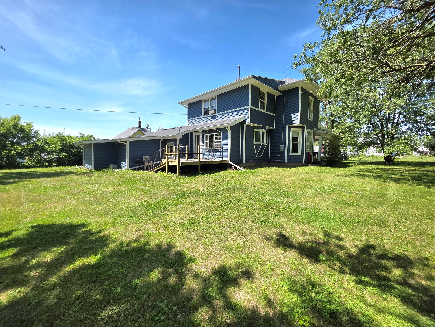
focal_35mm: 13
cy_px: 164
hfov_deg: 106.2
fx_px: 163
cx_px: 218
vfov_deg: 89.9
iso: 40
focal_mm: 2.2
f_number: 1.9
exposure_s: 1/2000
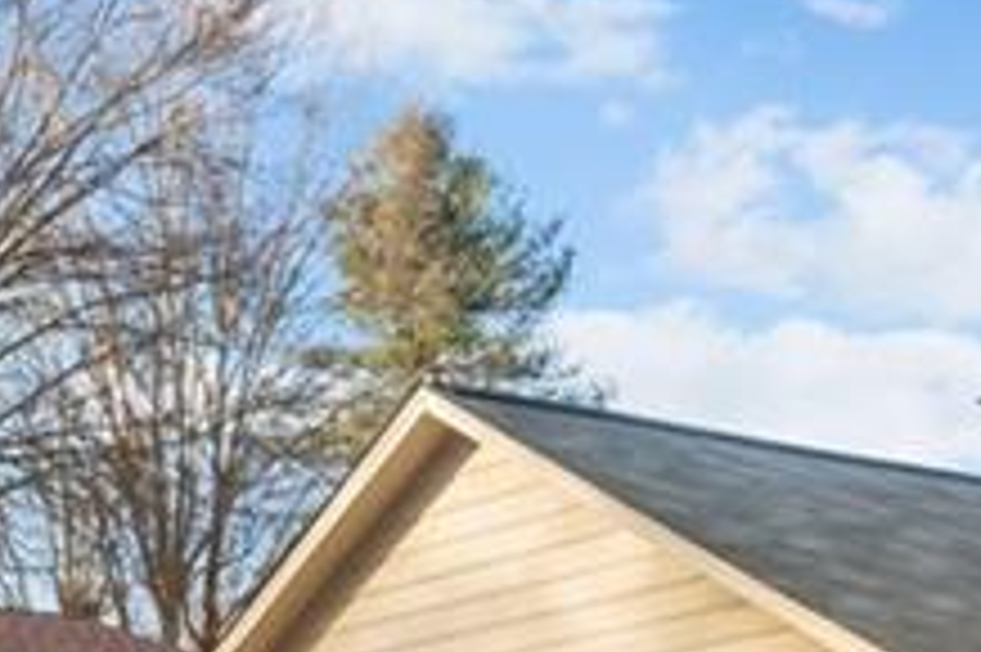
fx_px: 3077
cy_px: 893
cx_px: 58
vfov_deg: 11.7
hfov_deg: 17.8
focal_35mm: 113
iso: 400
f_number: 8
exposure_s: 1/100
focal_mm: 24
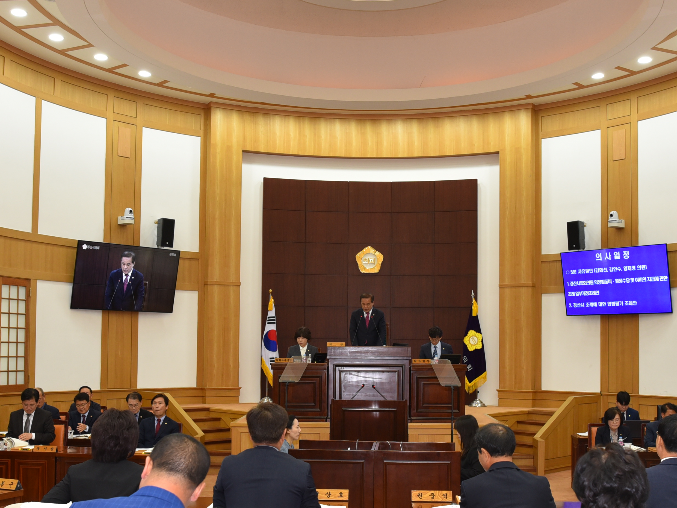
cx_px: 350
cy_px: 322
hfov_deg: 44.8
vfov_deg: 34.1
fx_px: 821
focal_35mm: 42
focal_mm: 24
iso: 800
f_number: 4.5
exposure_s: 1/80
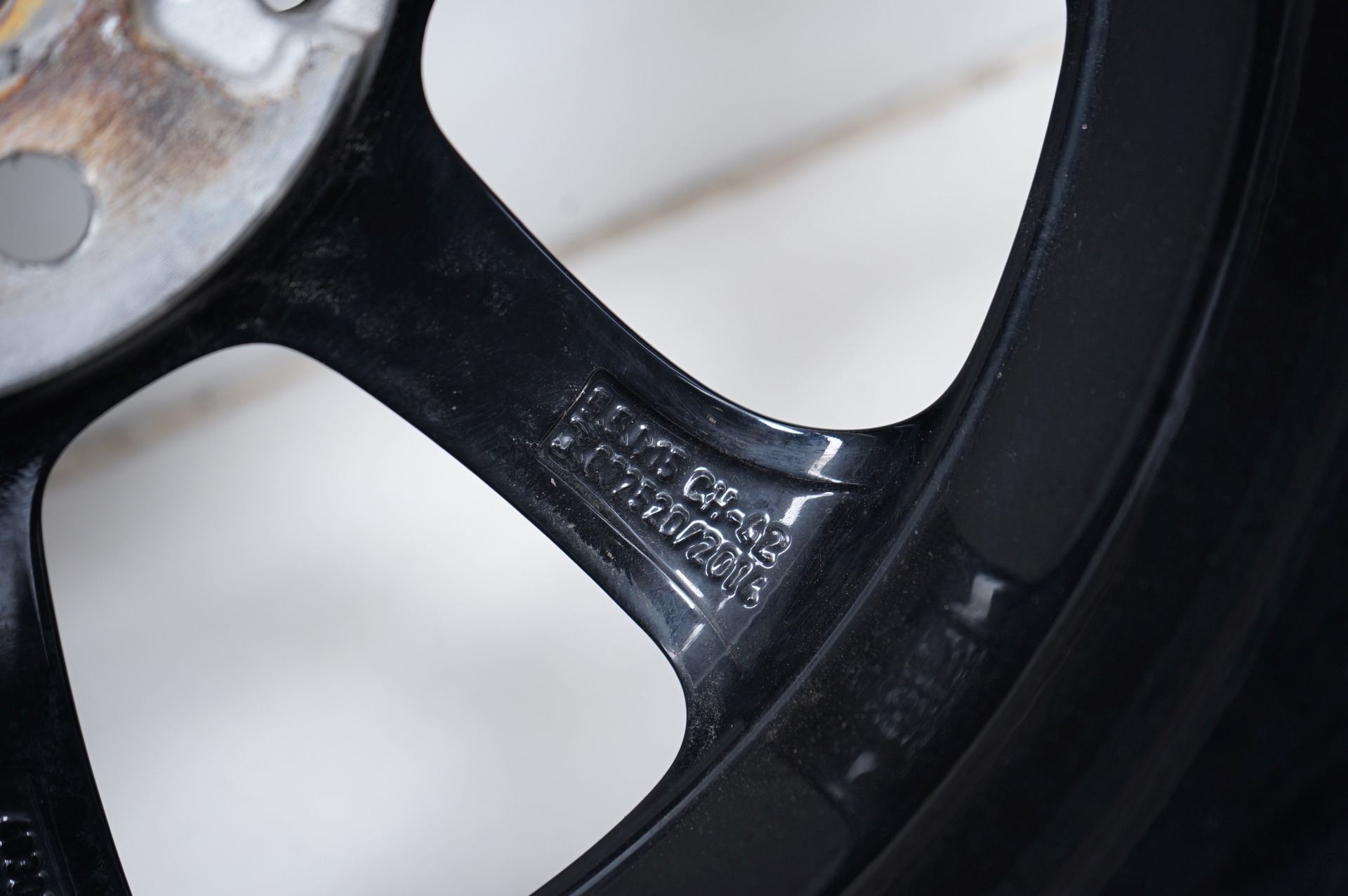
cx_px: 674
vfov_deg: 27.5
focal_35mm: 49
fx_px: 1833
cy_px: 448
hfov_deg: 40.4
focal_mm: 49
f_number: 5.6
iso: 250
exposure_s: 1/125
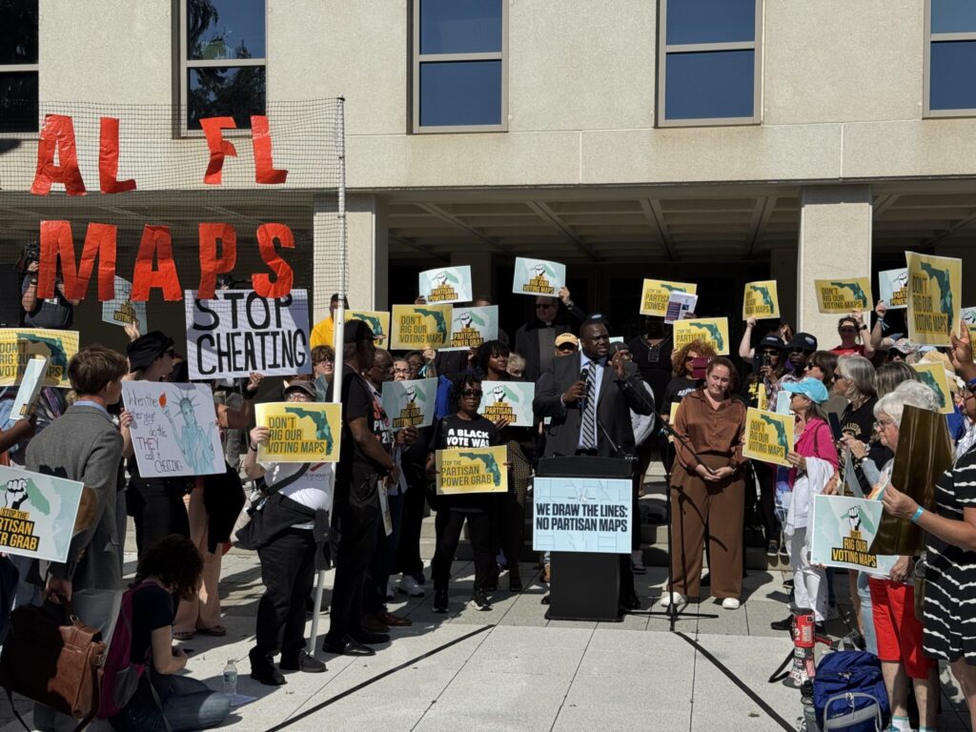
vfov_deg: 30.3
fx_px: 1353
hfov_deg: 39.7
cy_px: 366
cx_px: 488
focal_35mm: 48
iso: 64
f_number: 1.78
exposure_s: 1/9009
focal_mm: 6.76
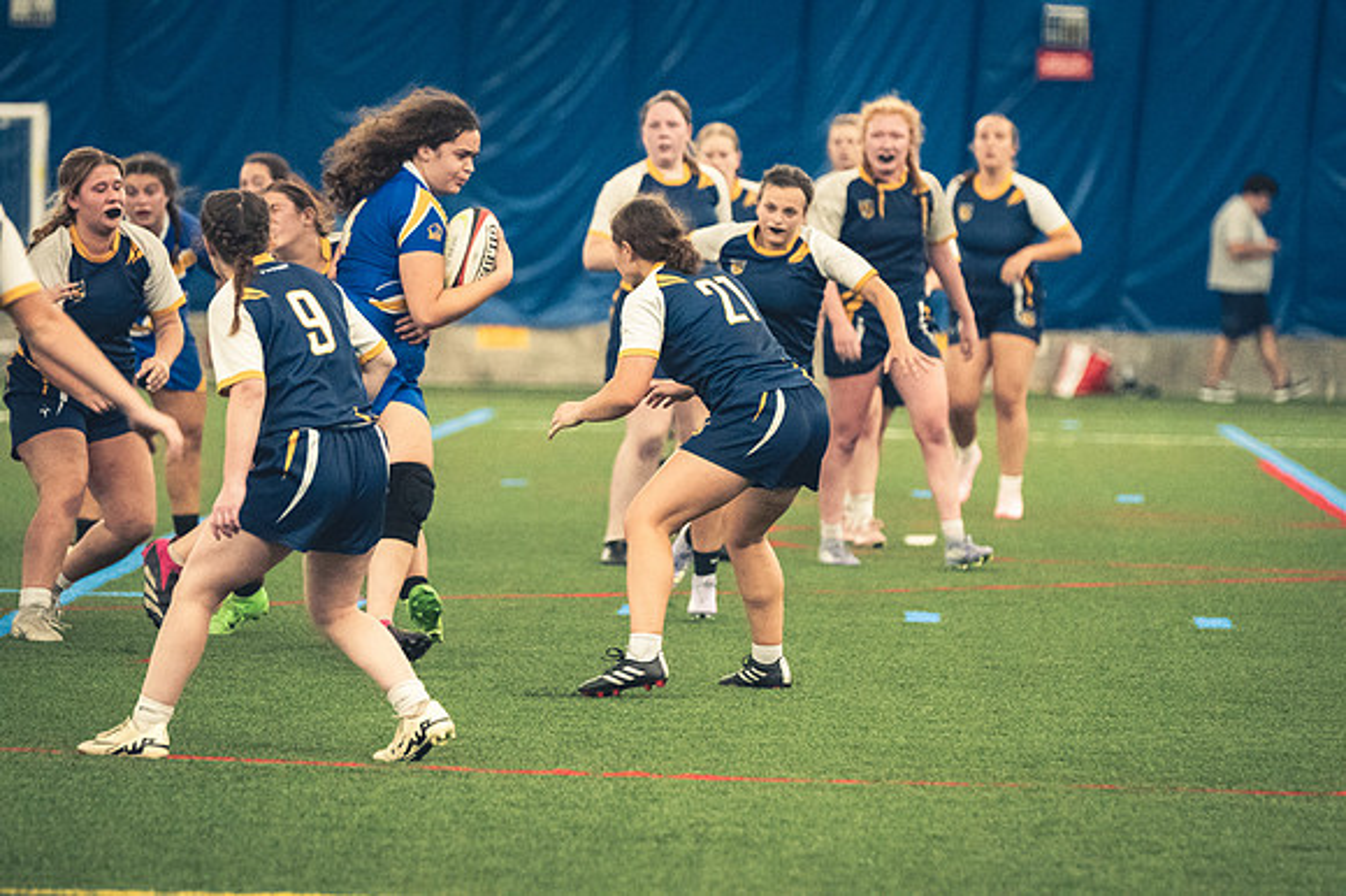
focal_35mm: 262
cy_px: 448
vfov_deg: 5.2
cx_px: 673
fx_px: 9790
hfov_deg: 7.9
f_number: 2.8
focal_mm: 175
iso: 12800
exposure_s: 1/500
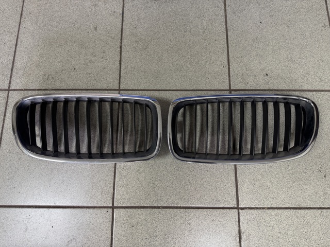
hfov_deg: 71.6
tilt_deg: -76.8
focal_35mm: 24
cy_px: 124
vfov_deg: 56.8
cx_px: 165
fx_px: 229
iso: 200
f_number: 1.78
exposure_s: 1/50
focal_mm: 6.76
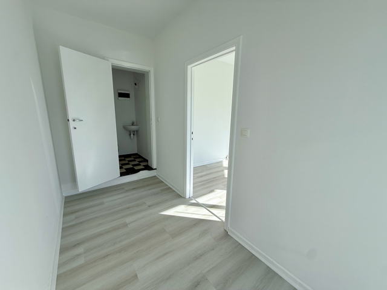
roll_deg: -0.7
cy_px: 145
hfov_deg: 102.1
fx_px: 157
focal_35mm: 14
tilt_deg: -12.3
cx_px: 194
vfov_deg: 85.7
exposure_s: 1/864
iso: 50
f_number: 2.2
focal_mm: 2.22
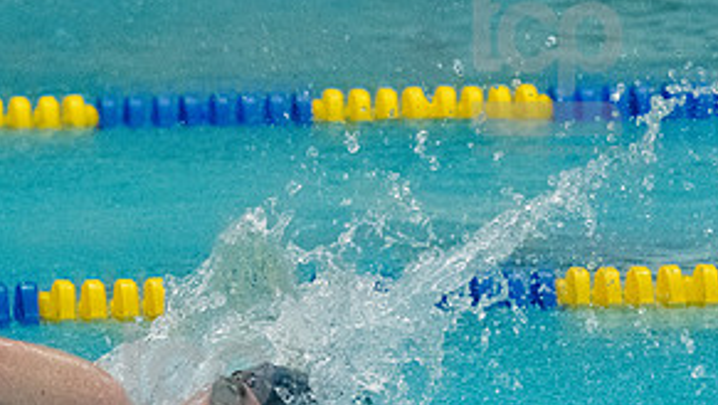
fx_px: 11905
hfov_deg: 3.5
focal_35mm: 625
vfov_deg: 1.9
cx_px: 197
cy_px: 410
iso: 10000
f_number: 5
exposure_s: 1/1250
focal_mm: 200
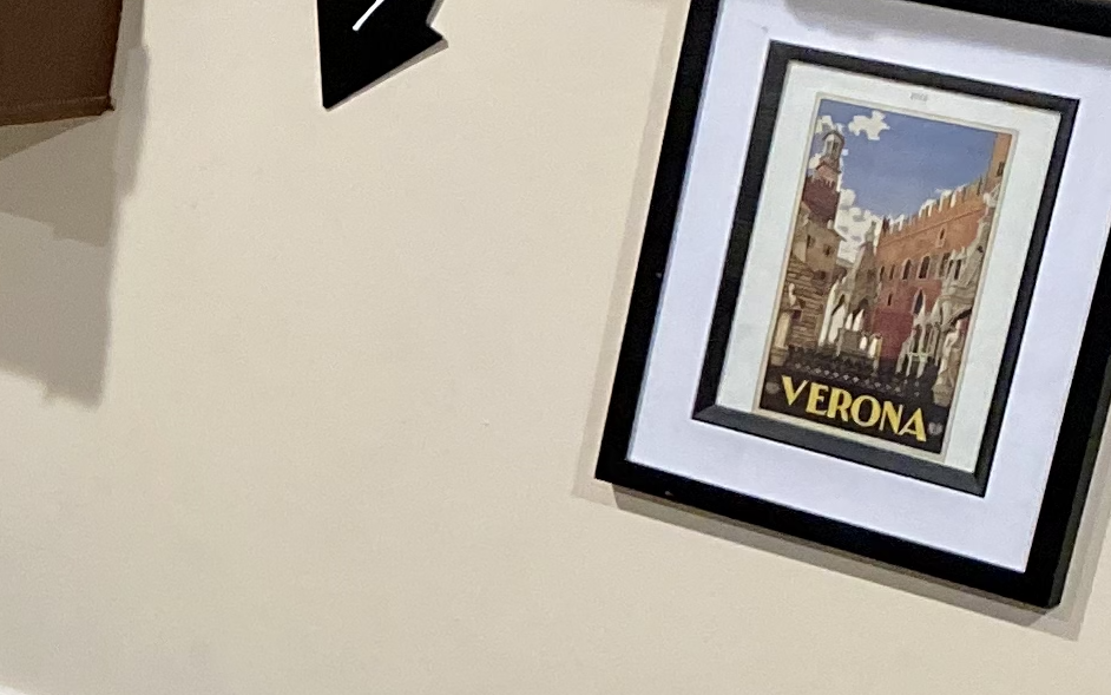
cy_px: 871
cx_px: -583
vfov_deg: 10.9
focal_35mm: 118
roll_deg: -4.4
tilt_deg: -21.5
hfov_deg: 16.1
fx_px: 3573
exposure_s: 1/60
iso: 320
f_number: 1.8
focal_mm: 4.25
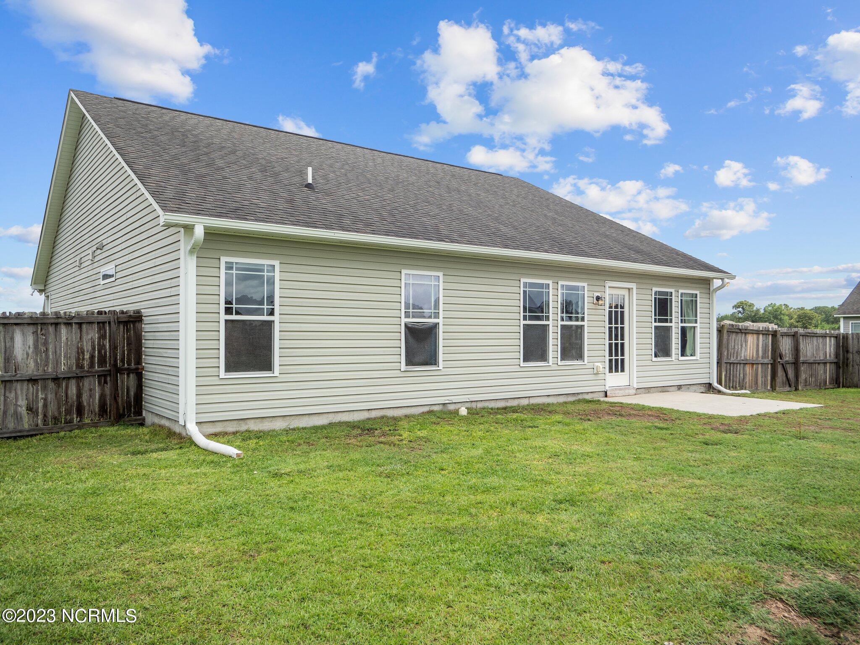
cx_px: 430
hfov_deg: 67.3
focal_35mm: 26
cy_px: 322
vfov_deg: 53.1
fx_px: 646
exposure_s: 1/500
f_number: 5
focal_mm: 13
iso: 200
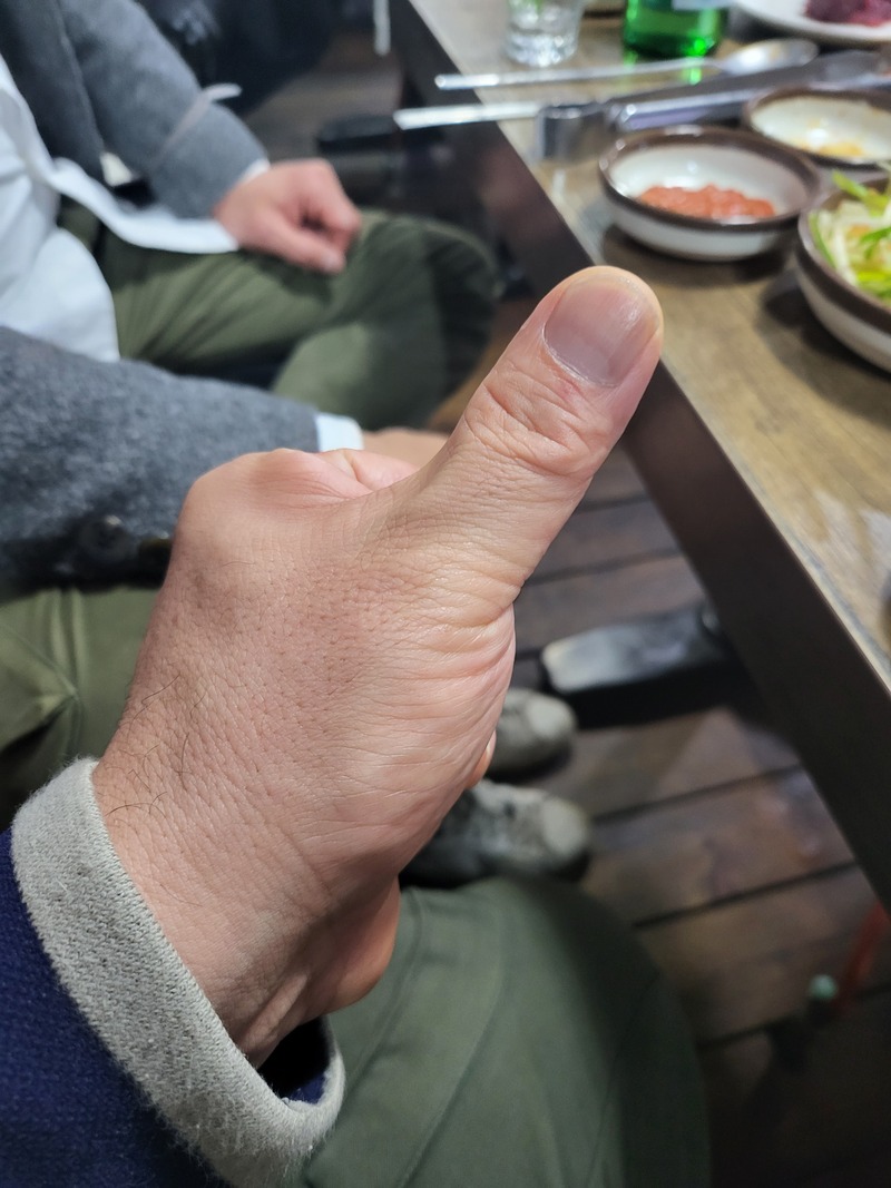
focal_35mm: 24
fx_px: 824
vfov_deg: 71.6
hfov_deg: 56.8
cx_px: 446
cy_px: 594
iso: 500
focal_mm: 5
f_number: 1.8
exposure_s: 1/40
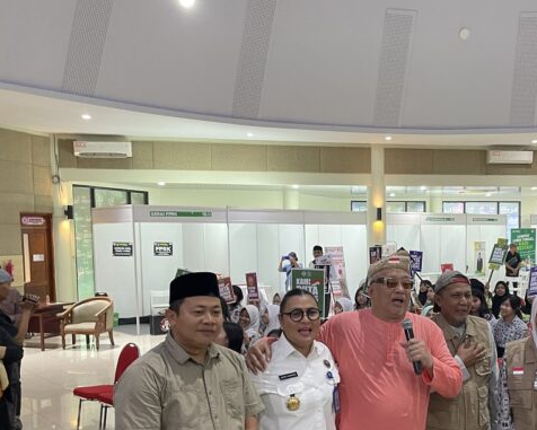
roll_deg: +0.3
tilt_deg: -5.2
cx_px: 385
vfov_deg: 37.0
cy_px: 279
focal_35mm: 40
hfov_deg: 44.6
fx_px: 636
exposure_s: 1/50
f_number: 1.6
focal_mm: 4.2
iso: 250
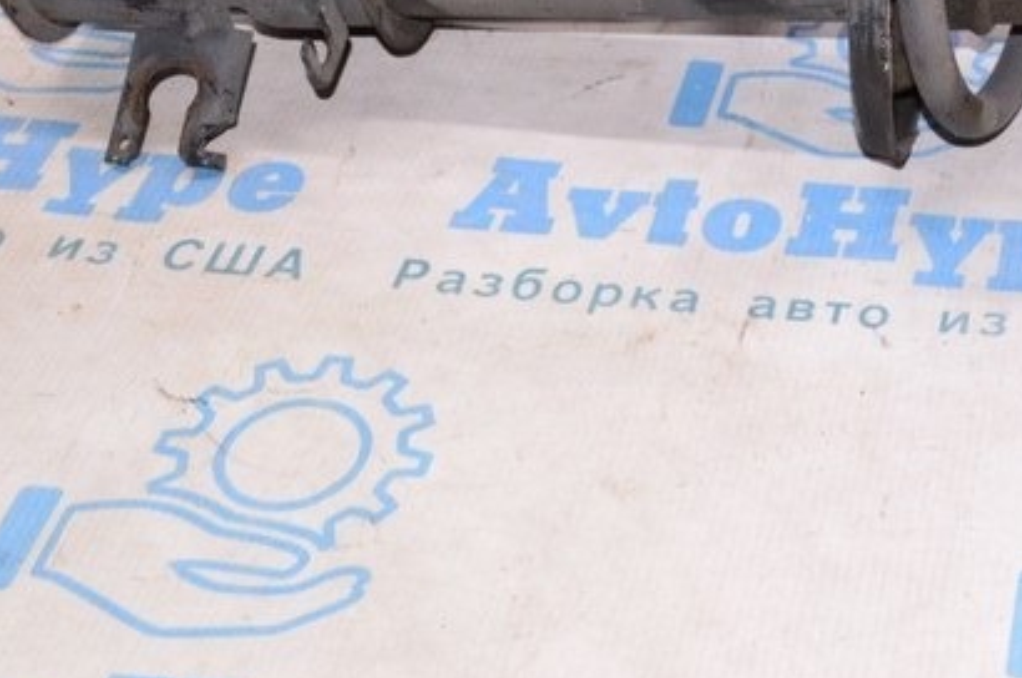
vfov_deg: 15.3
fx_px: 2445
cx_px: 1094
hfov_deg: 22.4
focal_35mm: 86
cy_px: -116
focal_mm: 23
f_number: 8
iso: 1600
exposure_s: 1/100
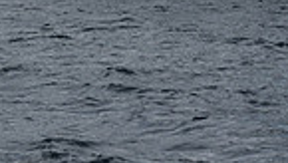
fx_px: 2240
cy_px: -400
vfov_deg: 4.0
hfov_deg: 7.3
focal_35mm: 293
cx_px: -92
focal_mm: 70
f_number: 9
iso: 250
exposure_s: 1/800
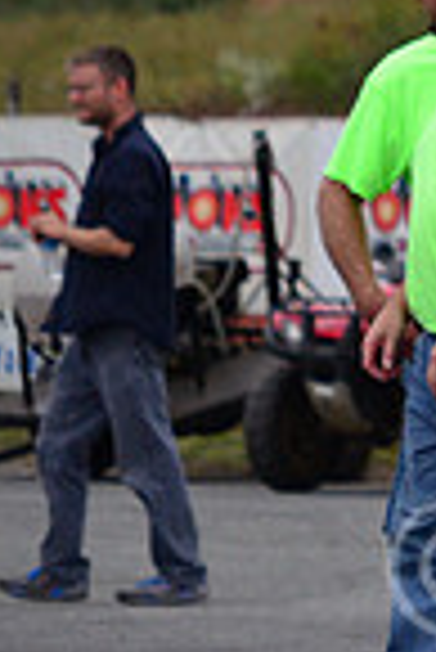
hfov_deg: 1.1
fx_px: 21692
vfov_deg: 1.7
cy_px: 58
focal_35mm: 1197
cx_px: 1259
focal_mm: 200
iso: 1000
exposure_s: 1/2000
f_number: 5.6
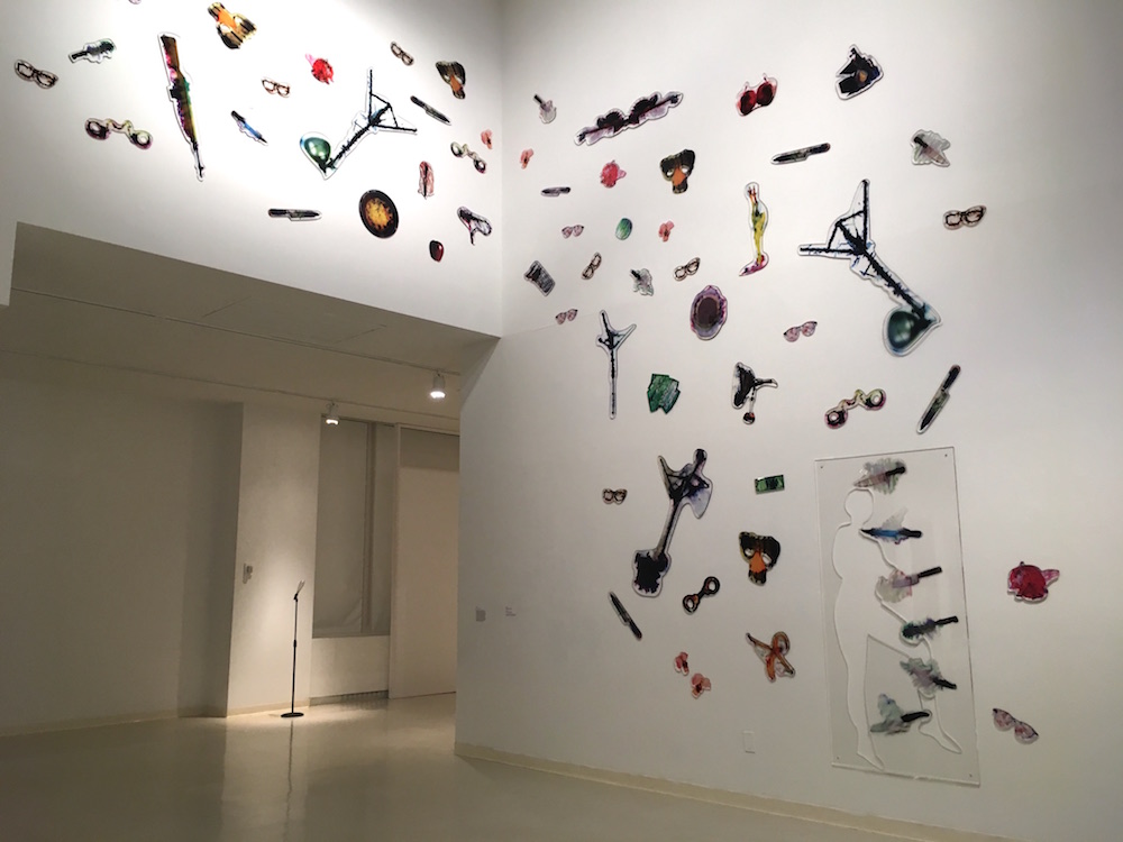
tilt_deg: +10.0
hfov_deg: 61.7
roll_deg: +1.0
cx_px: 562
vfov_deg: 48.2
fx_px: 941
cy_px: 421
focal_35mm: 29
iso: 50
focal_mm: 4.15
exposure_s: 1/30
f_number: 2.2
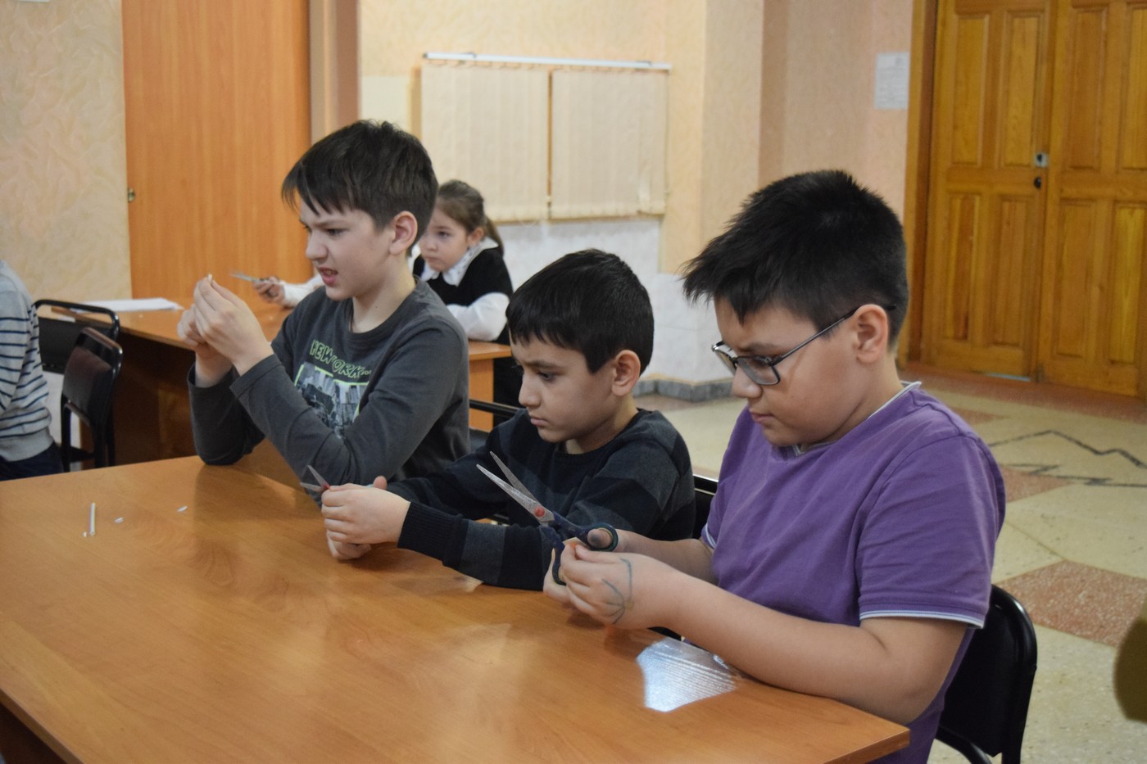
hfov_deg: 42.3
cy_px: 382
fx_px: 1481
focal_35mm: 46
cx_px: 574
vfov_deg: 28.9
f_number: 4.2
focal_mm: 31
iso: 3200
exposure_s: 1/60
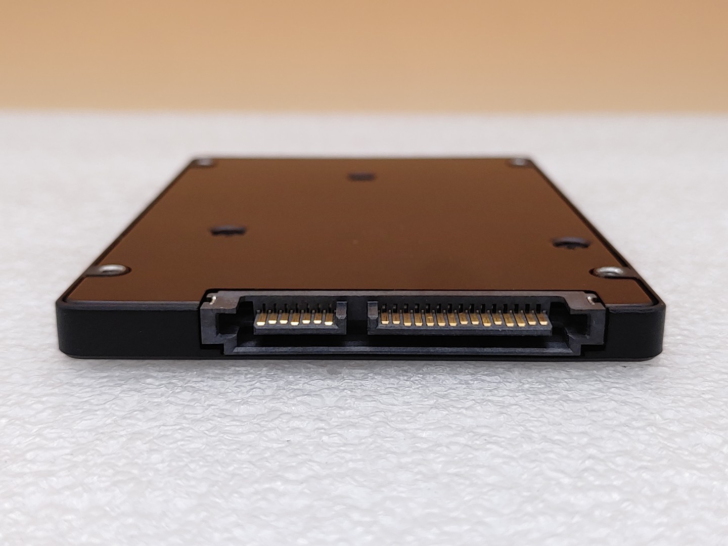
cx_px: 364
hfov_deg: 42.9
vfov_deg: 32.9
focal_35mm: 44
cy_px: 273
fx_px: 925
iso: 50
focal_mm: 4.36
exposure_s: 1/131
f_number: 1.8
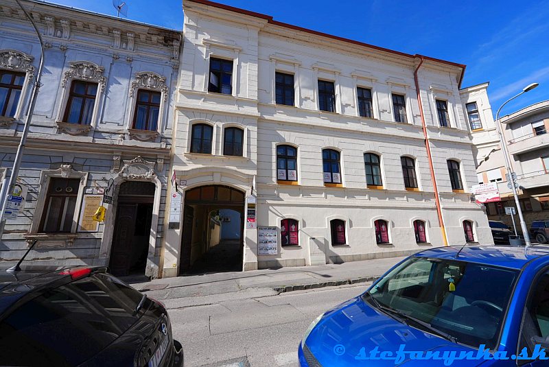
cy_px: 184
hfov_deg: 104.2
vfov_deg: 81.3
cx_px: 274
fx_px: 214
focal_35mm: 14
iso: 100
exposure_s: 1/250
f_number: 9
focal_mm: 14
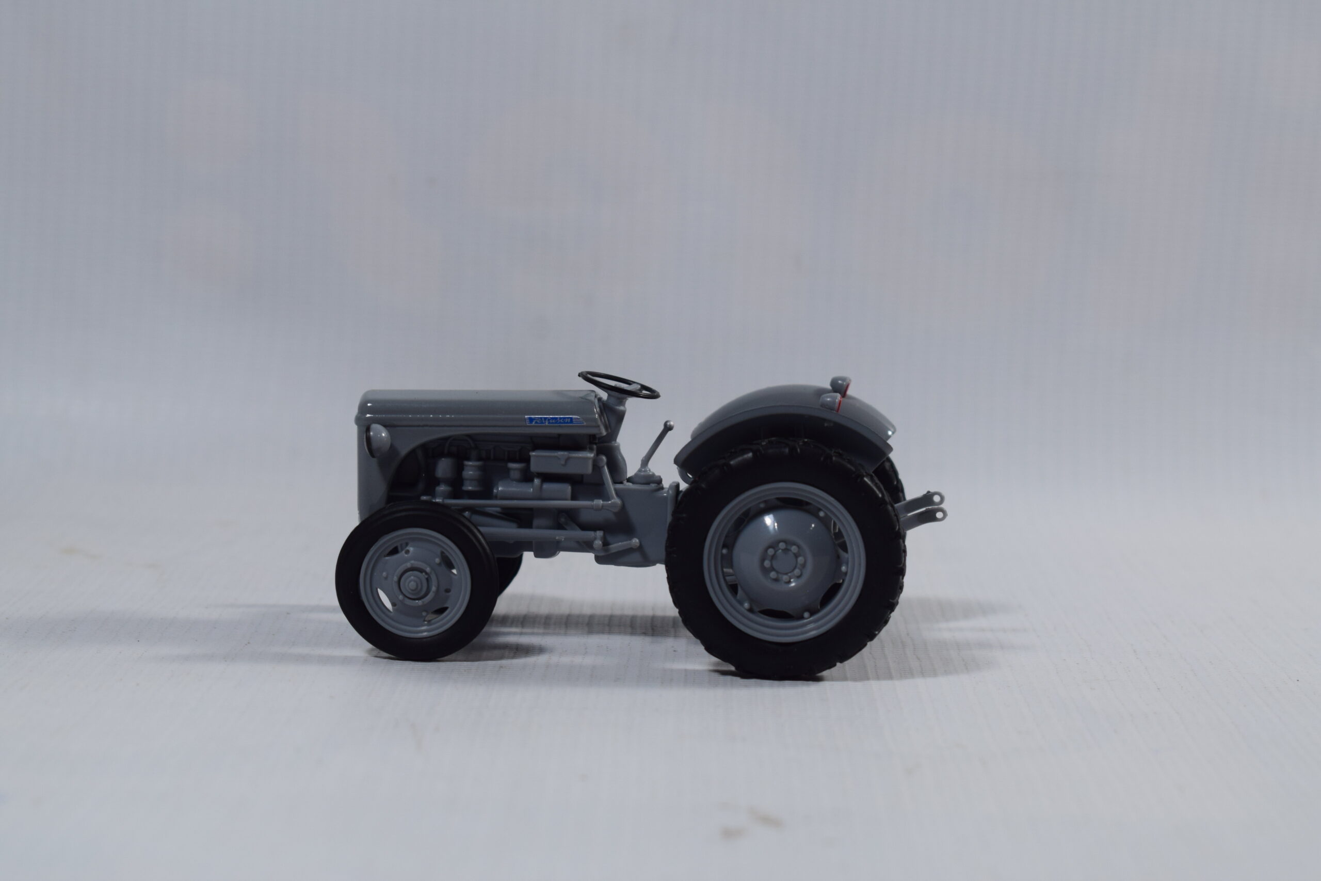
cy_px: 440
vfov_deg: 16.6
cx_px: 660
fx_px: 3027
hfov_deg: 24.6
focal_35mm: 82
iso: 400
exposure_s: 1/50
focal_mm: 55
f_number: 8
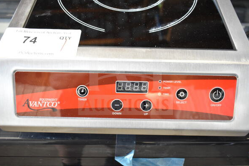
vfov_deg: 42.4
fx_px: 215
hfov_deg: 60.3
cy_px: 82
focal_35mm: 31
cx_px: 125
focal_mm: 20
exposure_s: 1/40
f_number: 3.8
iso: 1600
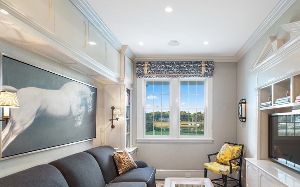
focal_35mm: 22
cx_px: 177
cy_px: 119
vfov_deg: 54.3
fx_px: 180
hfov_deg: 78.9
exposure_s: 1/4
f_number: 5
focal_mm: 16
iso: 800
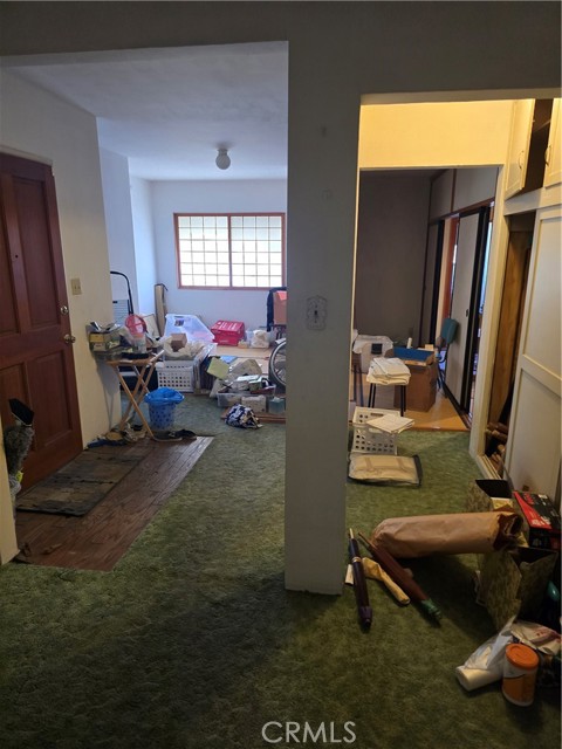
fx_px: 498
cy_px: 374
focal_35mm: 23
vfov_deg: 73.9
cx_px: 281
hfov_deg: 58.9
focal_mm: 6.3
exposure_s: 1/60
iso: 640
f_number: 1.7
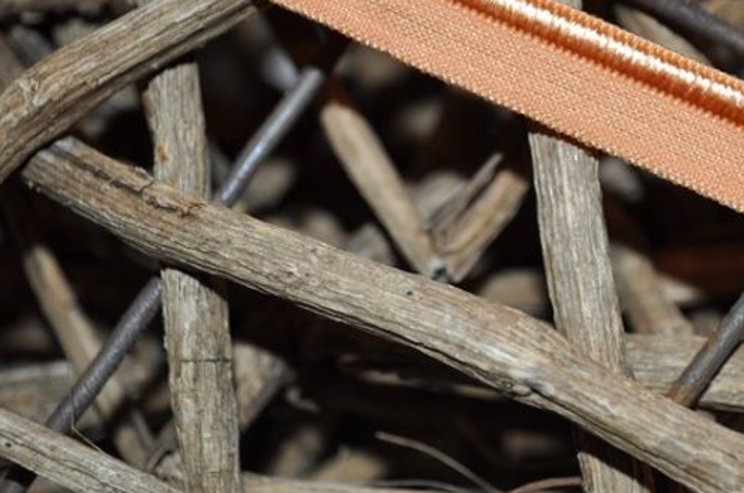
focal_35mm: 92
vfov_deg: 14.8
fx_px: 1898
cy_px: 176
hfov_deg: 22.0
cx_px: 532
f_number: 5
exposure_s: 1/60
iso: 200
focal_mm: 38
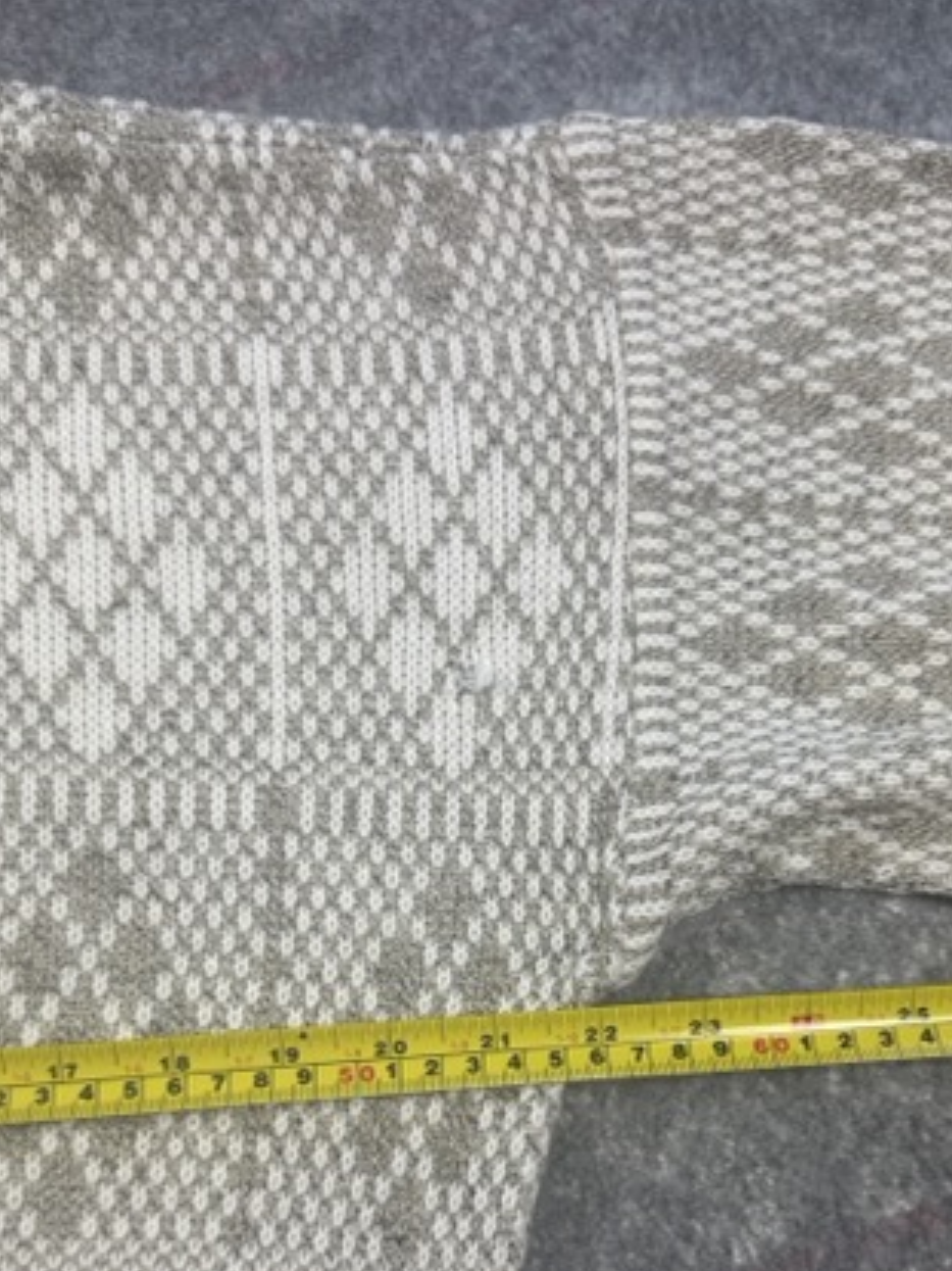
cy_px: 876
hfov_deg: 38.6
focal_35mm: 37
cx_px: 520
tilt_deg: -56.5
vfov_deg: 49.0
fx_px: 1357
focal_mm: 6.76
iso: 64
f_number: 1.78
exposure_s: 1/160
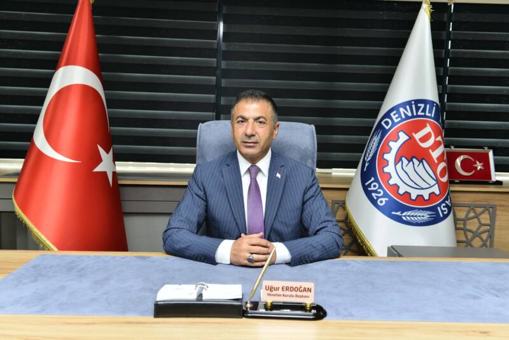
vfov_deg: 36.9
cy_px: 170
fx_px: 509
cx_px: 254
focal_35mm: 36
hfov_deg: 53.1
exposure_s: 1/60
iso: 800
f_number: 5.6
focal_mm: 36
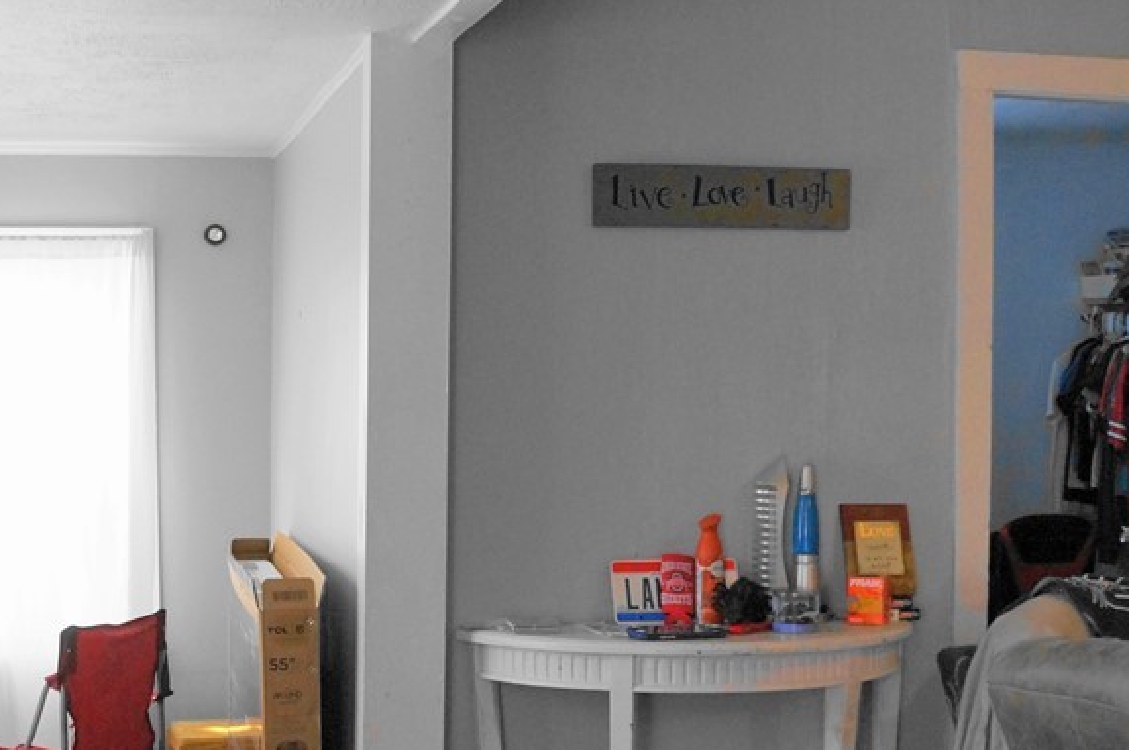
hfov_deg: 38.5
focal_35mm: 51
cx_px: 377
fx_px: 1598
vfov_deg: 26.3
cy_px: 481
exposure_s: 1/160
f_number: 4
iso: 1000
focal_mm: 18
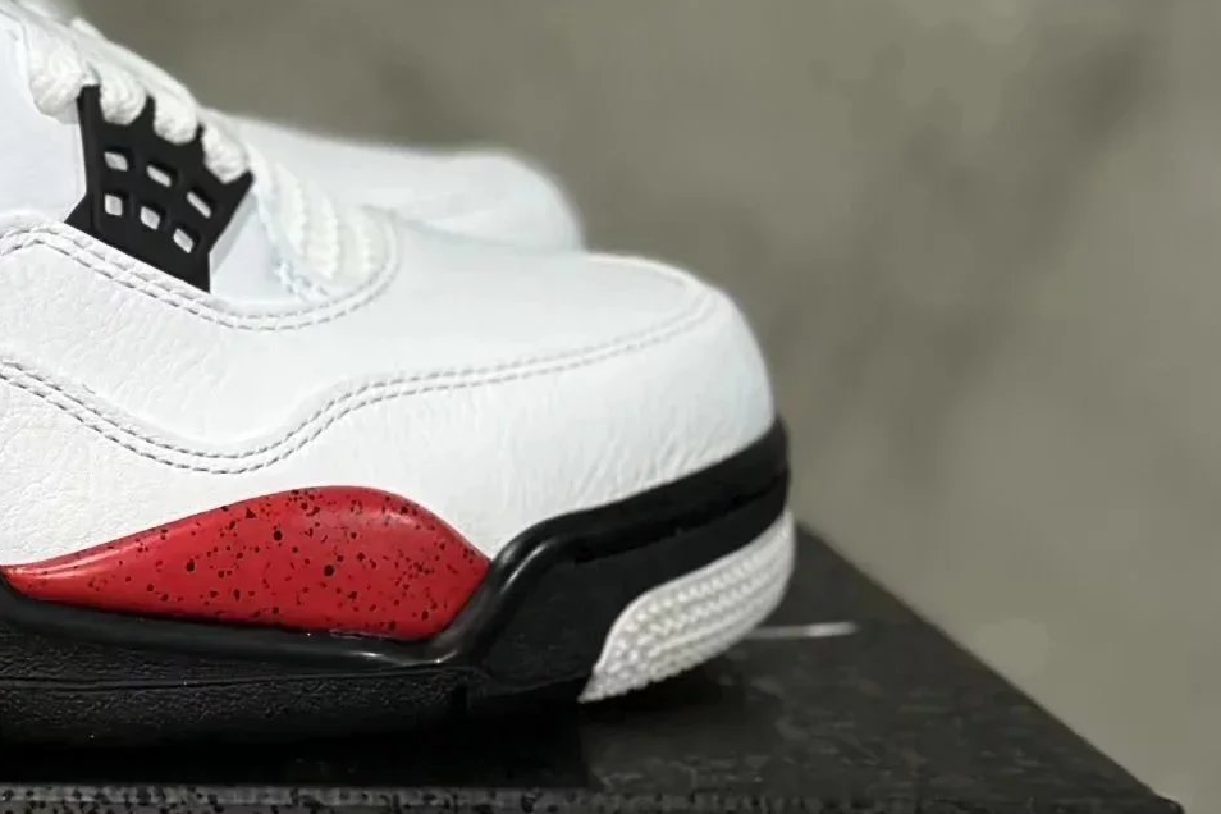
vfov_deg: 10.2
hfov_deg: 14.8
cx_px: -223
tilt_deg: -7.6
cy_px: 28
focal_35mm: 134
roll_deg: -1.9
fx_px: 4544
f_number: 1.78
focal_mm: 6.86
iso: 250
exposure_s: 1/50
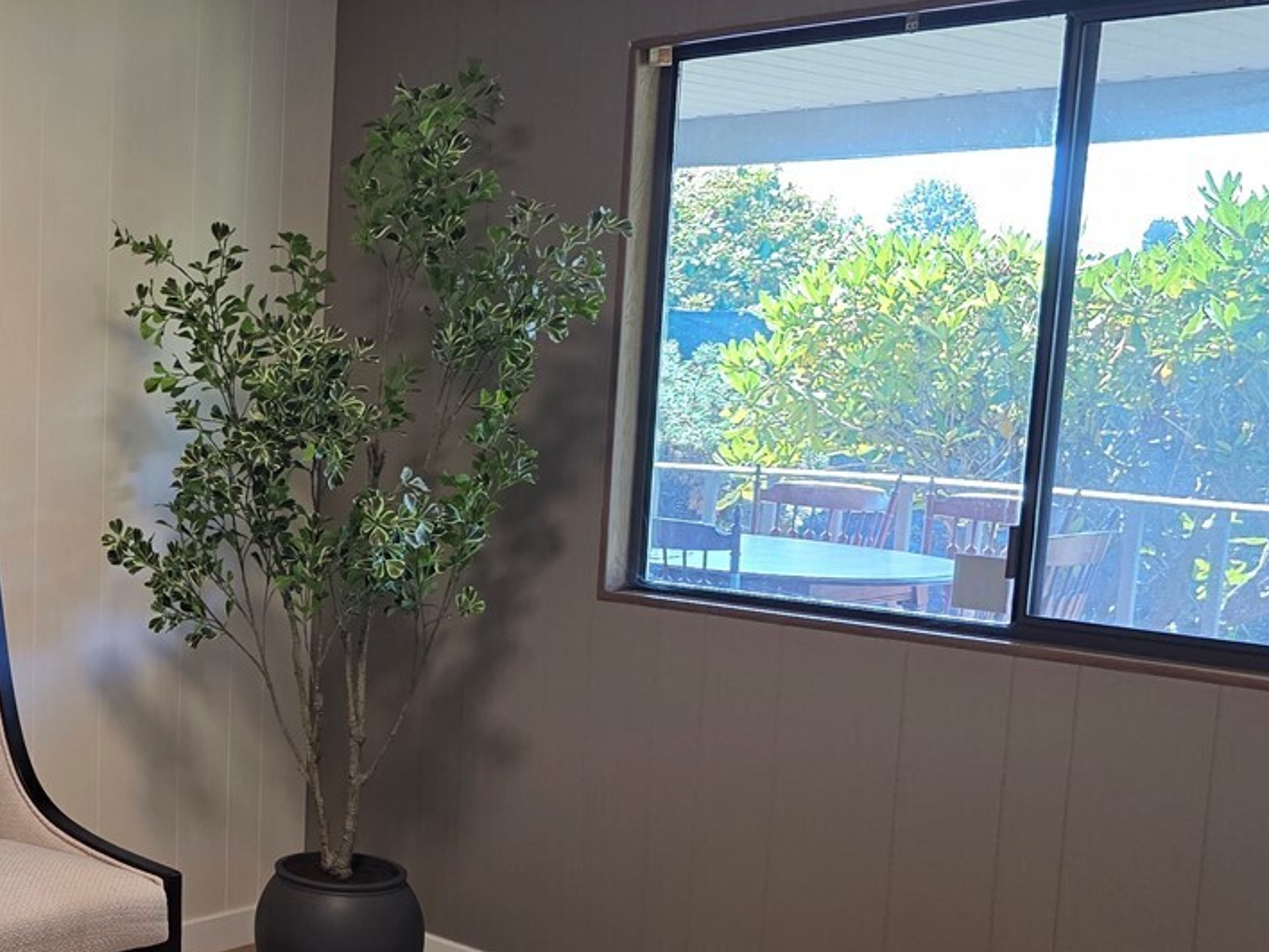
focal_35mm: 52
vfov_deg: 27.9
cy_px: 601
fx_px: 1906
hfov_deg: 33.8
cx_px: 11
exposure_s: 1/120
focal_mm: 6.3
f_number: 1.7
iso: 125
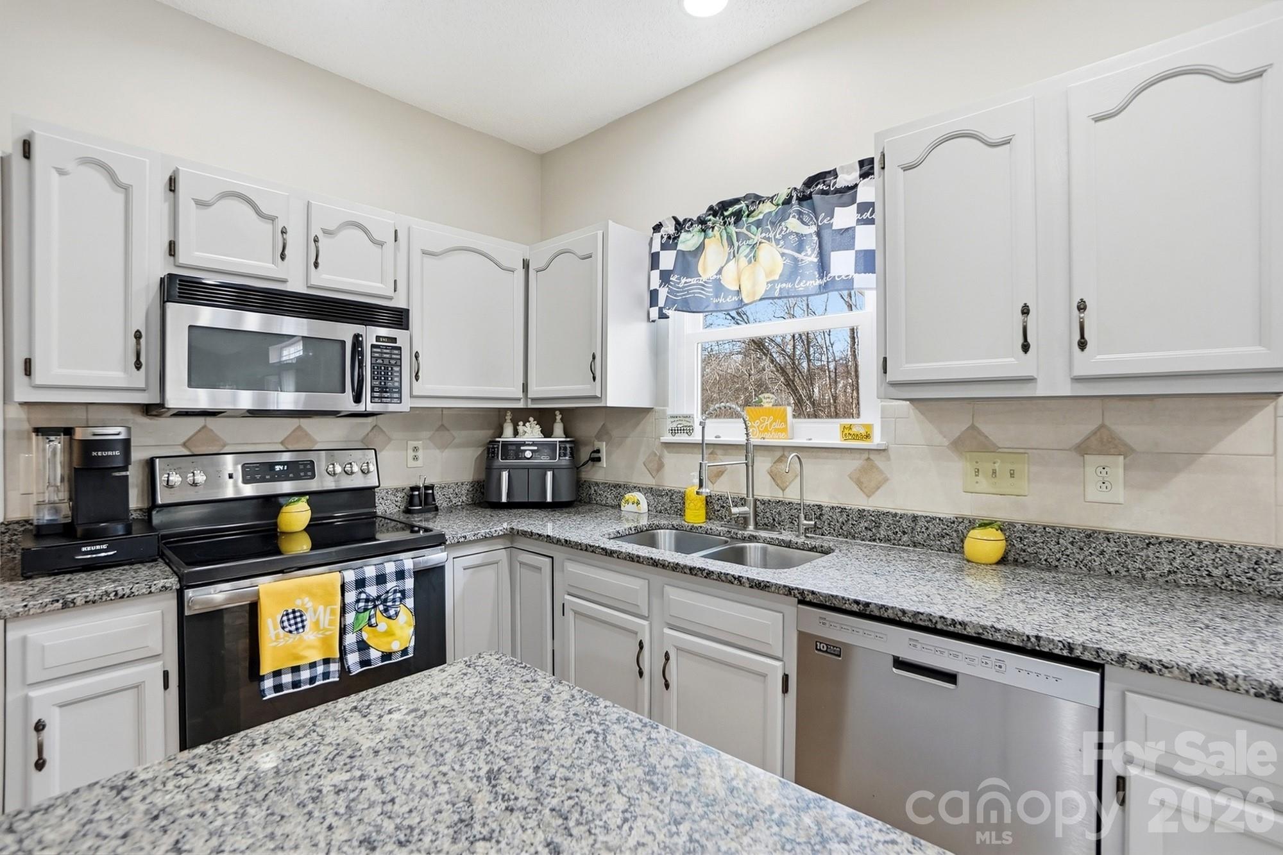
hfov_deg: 100.4
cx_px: 642
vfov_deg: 77.3
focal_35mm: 15
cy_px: 428
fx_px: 535
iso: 100
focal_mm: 10
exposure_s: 1/60
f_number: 5.6
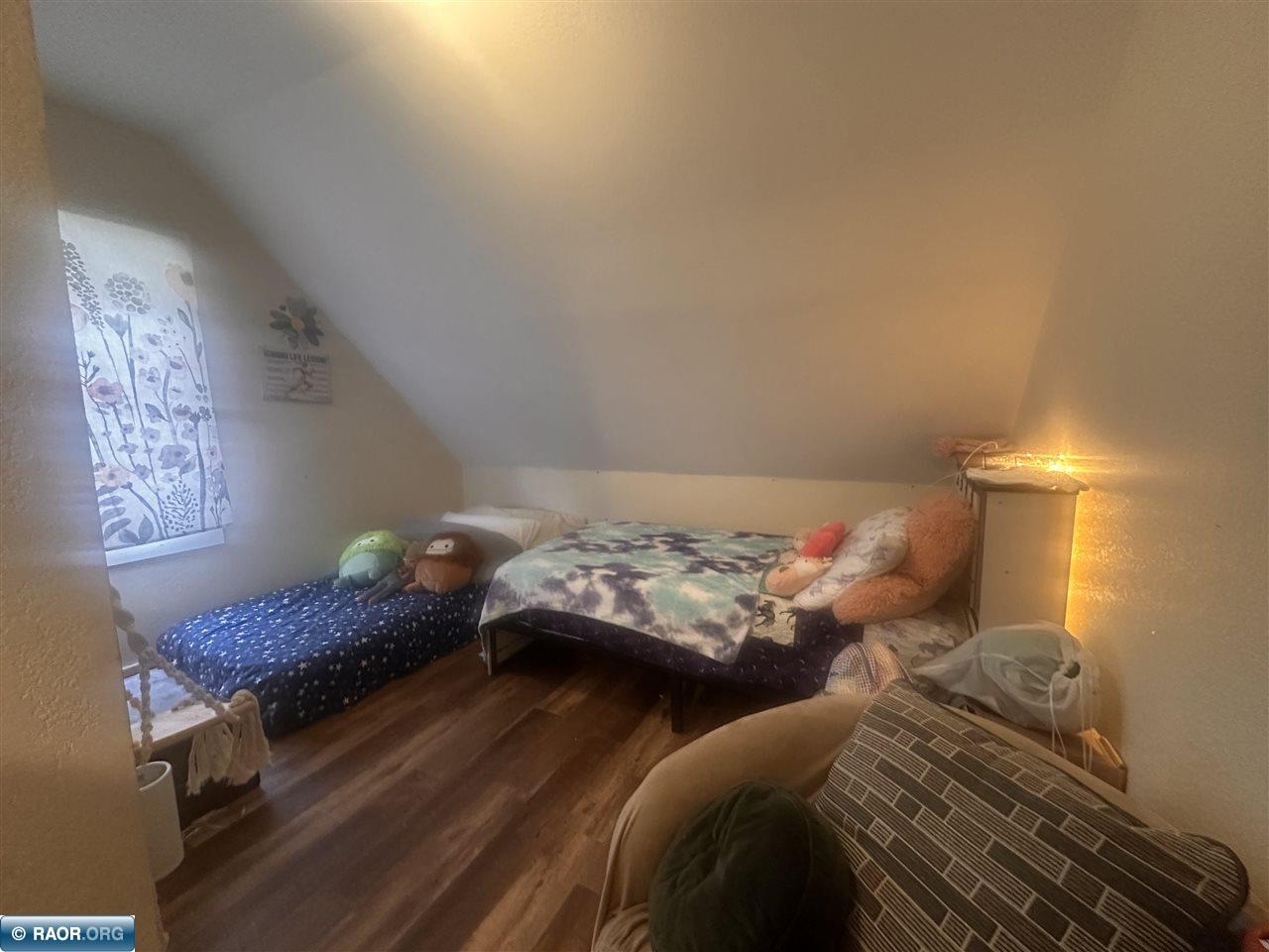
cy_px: 476
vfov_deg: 85.7
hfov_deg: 102.1
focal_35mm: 14
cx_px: 634
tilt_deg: -6.3
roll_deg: +0.4
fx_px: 513
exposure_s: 1/60
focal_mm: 2.22
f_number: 2.2
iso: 640
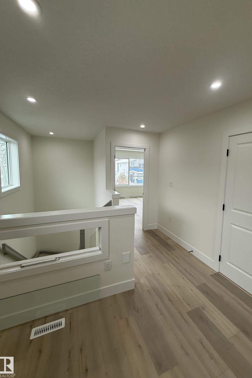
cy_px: 185
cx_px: 143
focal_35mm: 15
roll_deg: -1.1
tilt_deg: -2.8
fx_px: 158
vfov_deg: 100.4
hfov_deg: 76.9
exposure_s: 1/120
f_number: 2.2
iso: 80
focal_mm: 2.22
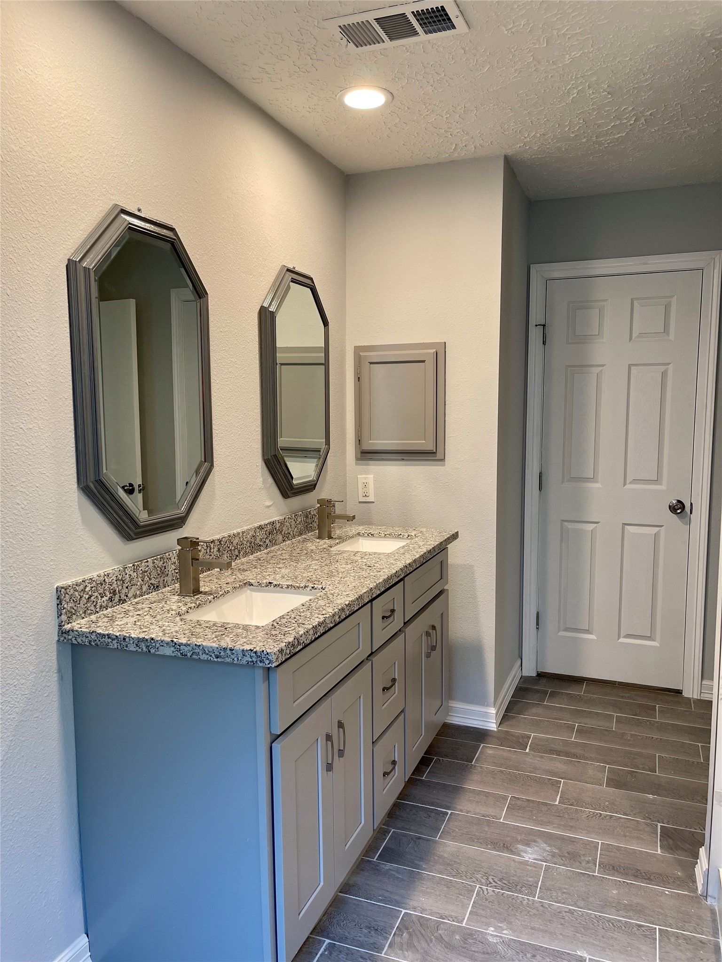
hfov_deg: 53.1
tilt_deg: -6.9
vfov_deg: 67.3
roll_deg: +0.5
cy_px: 481
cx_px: 361
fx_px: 723
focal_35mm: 26
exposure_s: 1/60
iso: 64
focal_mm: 5.1
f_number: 1.6
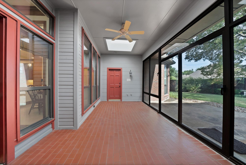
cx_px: 123
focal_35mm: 12
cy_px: 82
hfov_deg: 112.6
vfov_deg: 90.1
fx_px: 82
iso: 640
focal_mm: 12
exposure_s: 1/10
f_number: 9
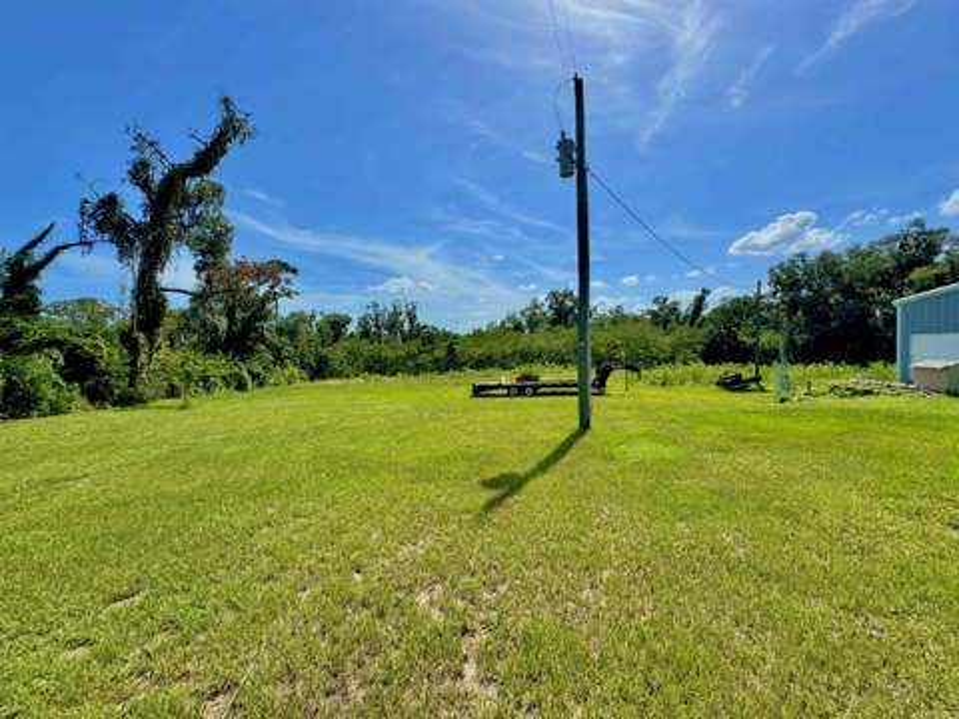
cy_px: 360
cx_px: 480
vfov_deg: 85.7
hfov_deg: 102.1
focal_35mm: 14
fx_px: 388
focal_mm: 2.22
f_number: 2.2
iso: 40
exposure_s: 1/2985
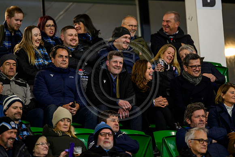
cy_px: 78
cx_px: 118
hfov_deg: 5.2
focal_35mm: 400
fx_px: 2612
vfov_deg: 3.4
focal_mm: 400
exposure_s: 1/500
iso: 4000
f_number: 3.2
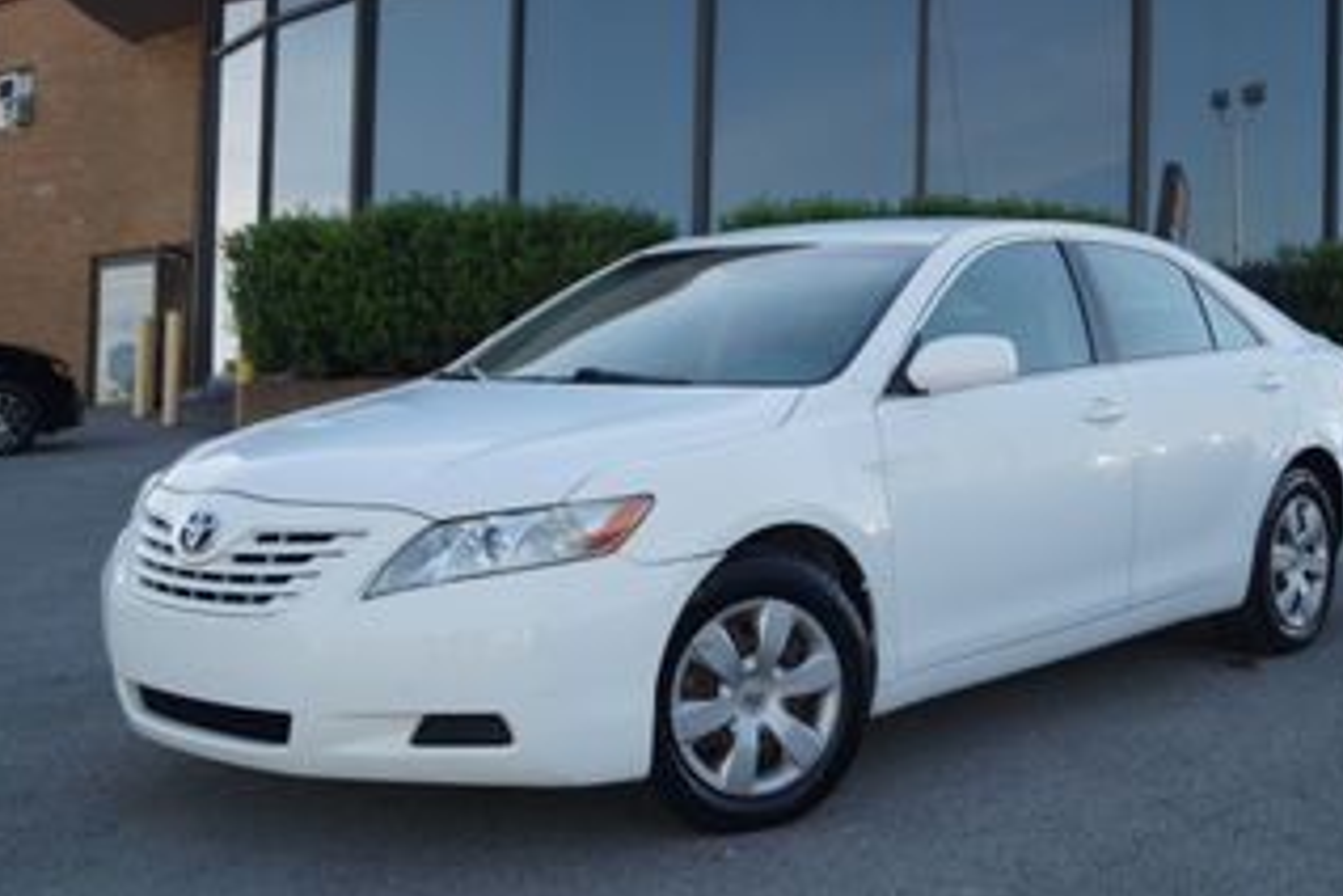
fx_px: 1828
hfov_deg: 40.3
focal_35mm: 49
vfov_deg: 27.5
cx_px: 760
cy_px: 482
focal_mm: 26
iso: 100
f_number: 5
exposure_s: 1/400
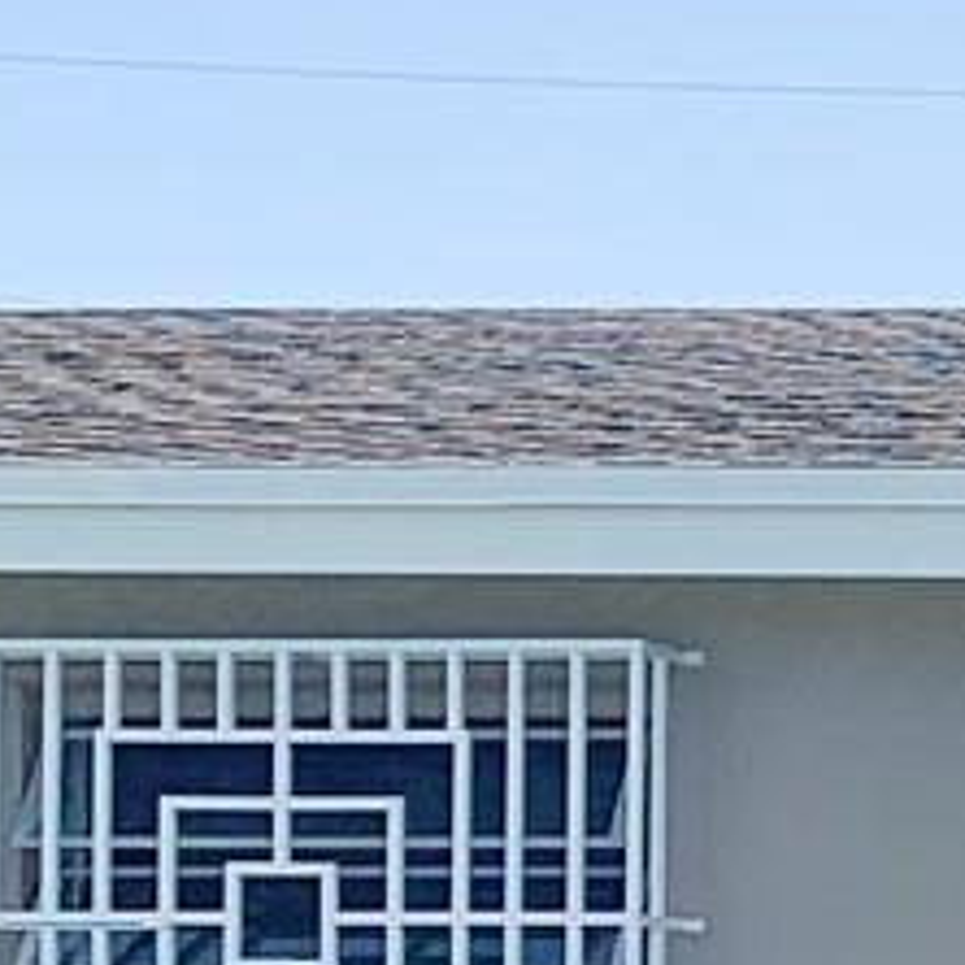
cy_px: 1230
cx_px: 2804
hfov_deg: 8.8
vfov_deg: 10.3
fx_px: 5236
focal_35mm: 166
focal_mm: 4.25
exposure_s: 1/2994
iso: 25
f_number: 1.8
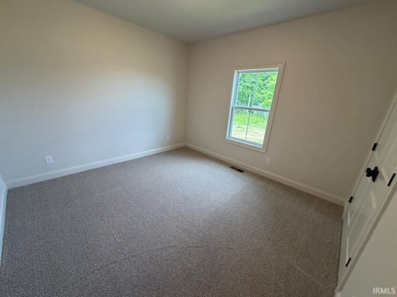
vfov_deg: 85.7
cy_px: 148
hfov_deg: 102.1
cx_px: 198
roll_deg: -2.9
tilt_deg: -17.3
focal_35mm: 14
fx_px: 161
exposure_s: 1/120
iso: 200
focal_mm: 2.22
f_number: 2.2
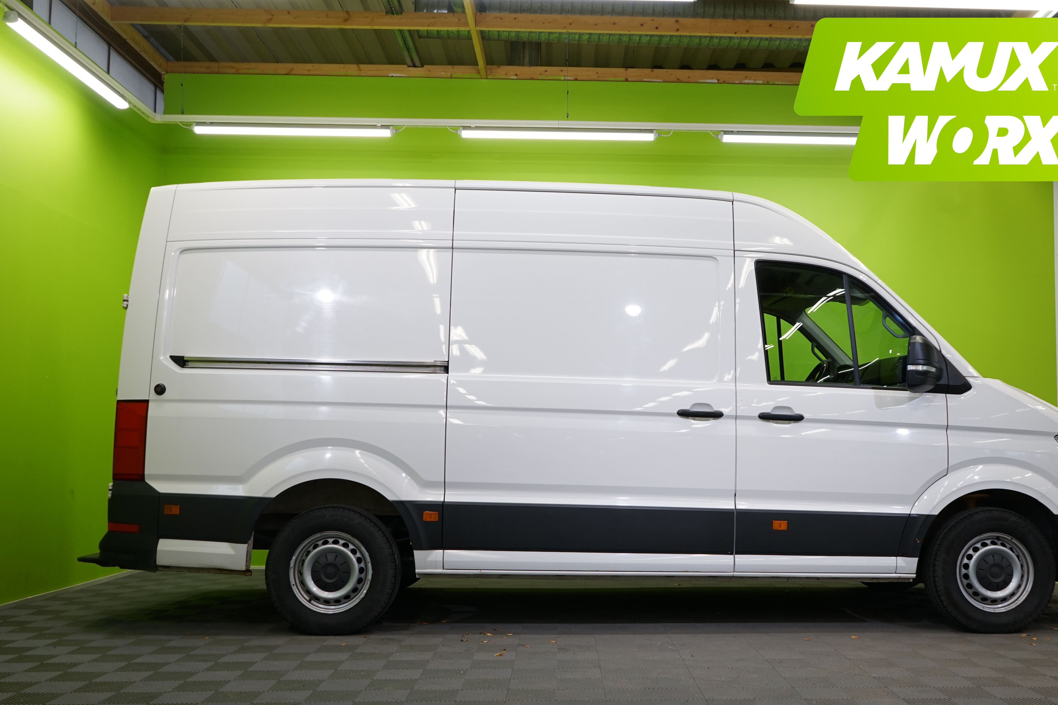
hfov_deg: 55.6
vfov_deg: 38.8
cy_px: 399
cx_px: 607
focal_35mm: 34
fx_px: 999
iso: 500
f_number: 6.3
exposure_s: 1/40
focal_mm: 28
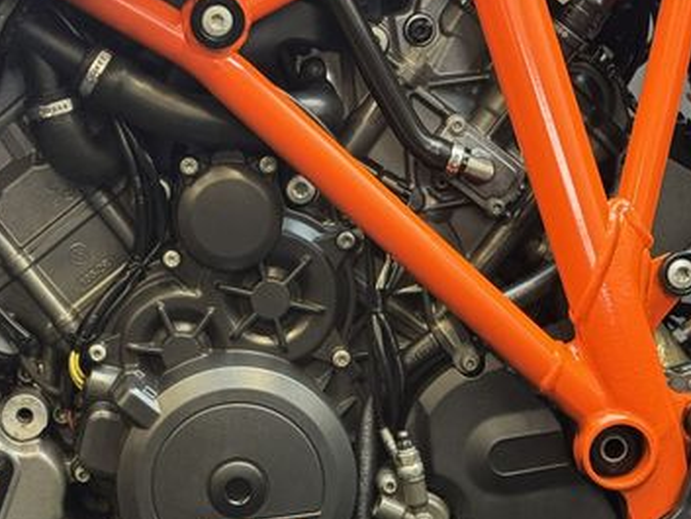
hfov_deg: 22.4
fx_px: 1737
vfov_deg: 16.8
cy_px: 439
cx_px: 227
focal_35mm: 87
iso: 400
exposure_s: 1/33
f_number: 1.78
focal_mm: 6.76
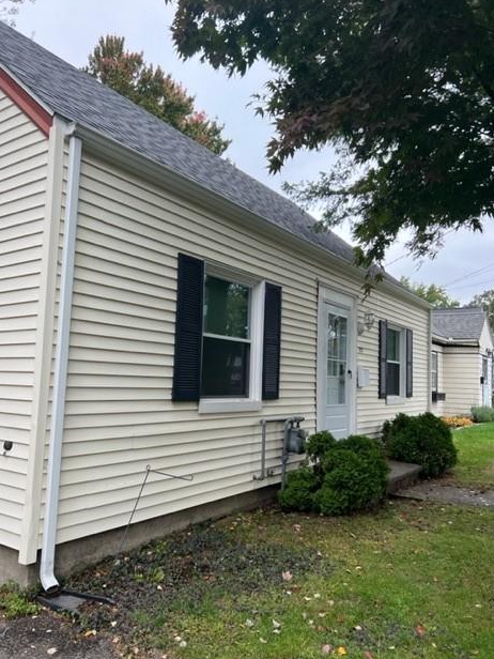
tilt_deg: +5.5
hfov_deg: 51.3
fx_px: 514
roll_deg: +0.1
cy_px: 336
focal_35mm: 27
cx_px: 241
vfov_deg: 65.3
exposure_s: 1/786
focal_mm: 5.7
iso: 50
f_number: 1.5
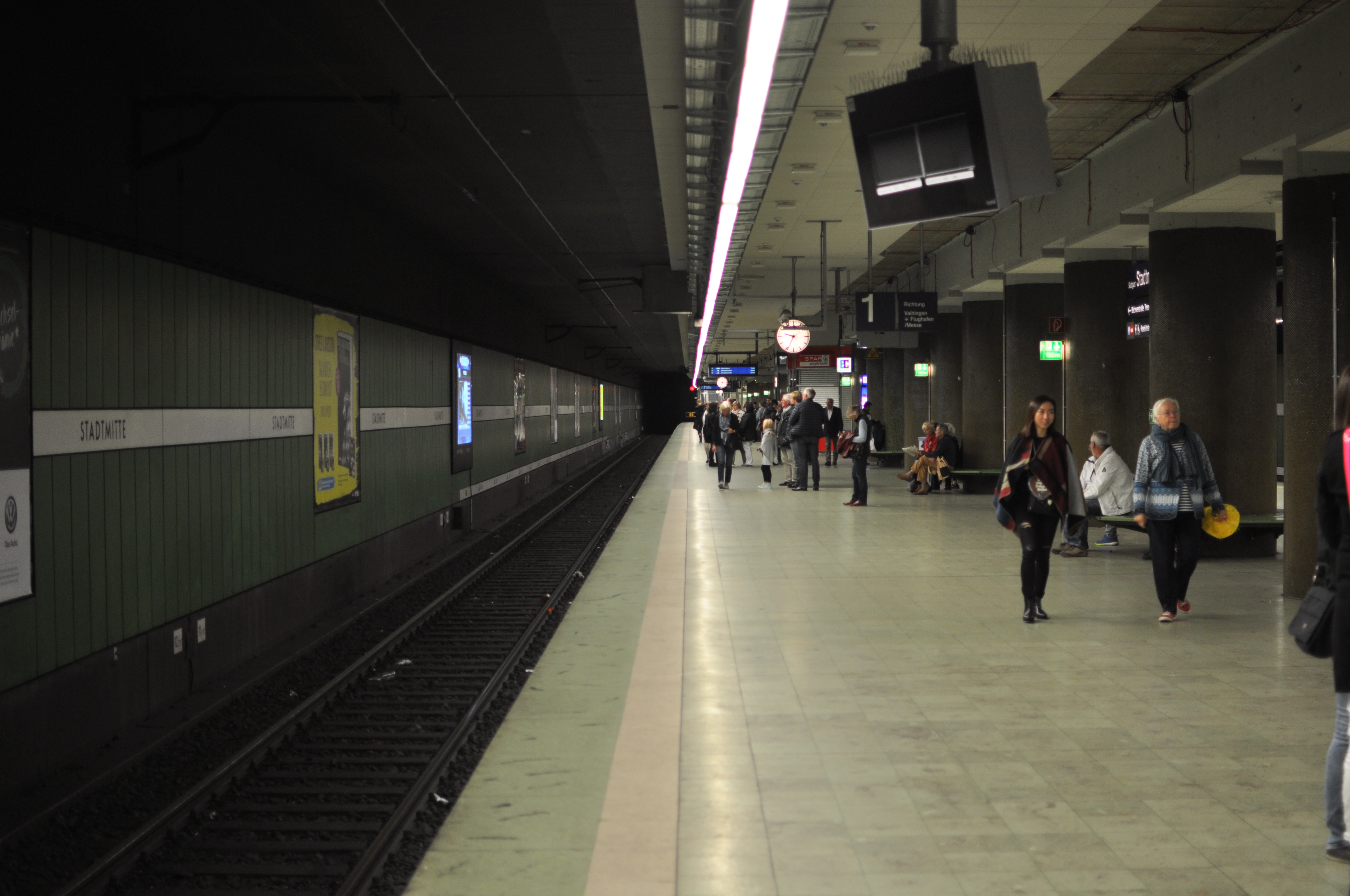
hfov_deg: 37.9
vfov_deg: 25.7
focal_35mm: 52
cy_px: 448
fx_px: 1966
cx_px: 675
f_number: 1.8
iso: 320
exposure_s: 1/125
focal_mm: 35
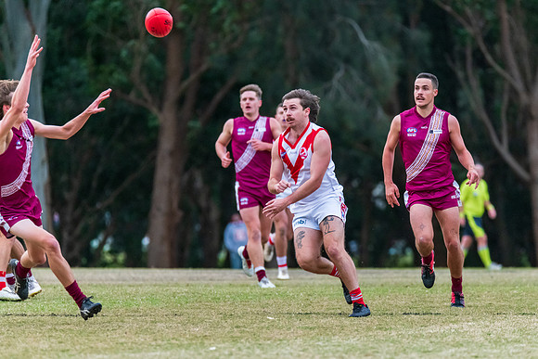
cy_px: 199
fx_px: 6622
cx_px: 298
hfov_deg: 4.7
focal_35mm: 443
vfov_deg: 3.1
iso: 3200
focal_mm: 400
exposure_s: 1/1250
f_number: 6
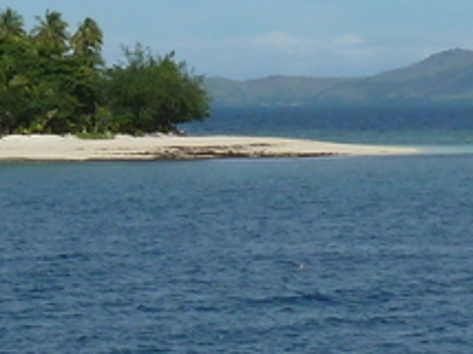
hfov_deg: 7.8
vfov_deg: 6.0
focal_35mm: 247
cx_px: -320
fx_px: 3371
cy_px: 0
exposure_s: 1/640
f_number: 5.6
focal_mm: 7.3
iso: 80
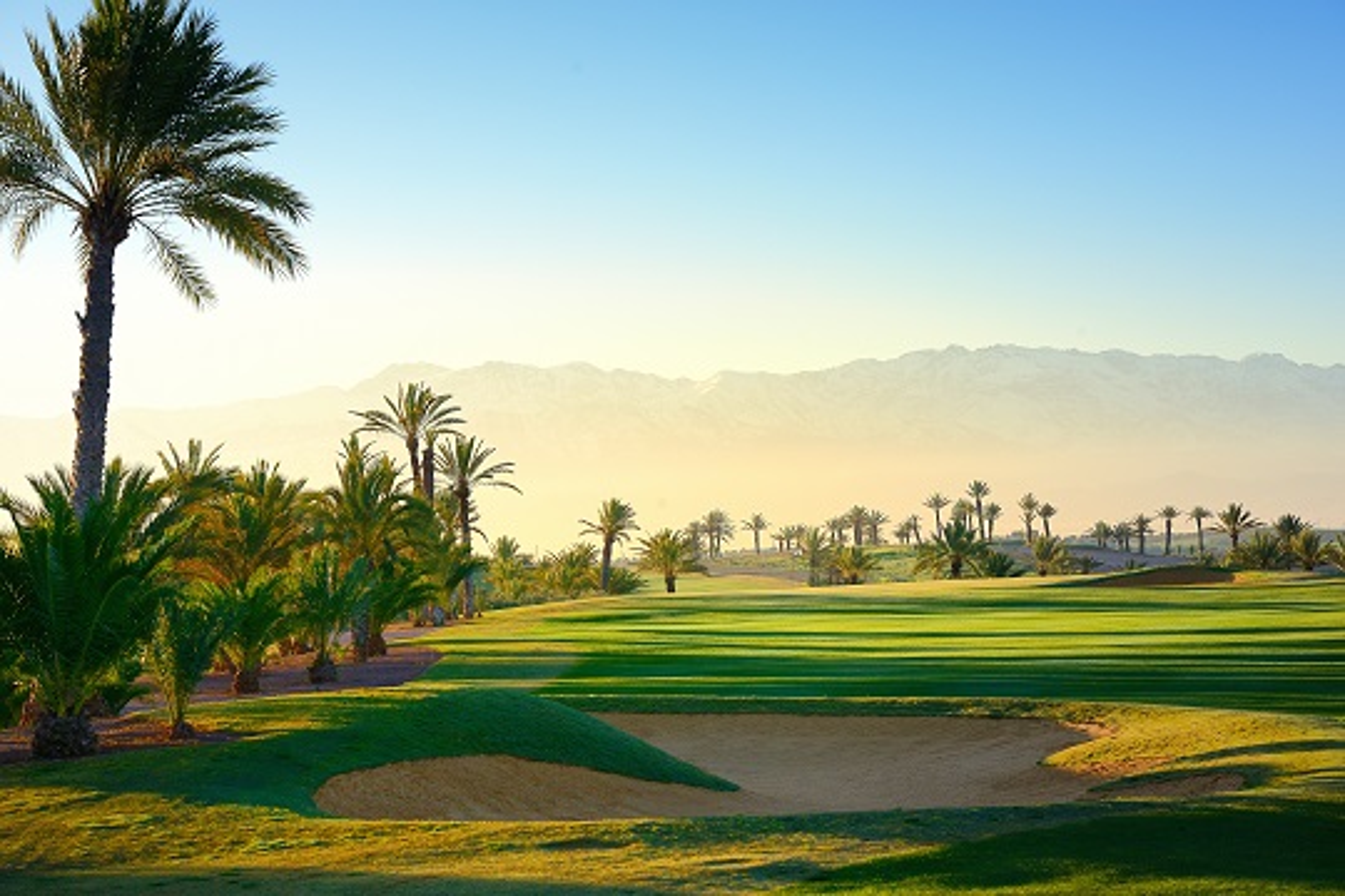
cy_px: 448
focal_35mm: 110
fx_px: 4109
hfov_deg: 18.6
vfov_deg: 12.5
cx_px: 672
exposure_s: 1/250
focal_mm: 110
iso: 320
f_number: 9
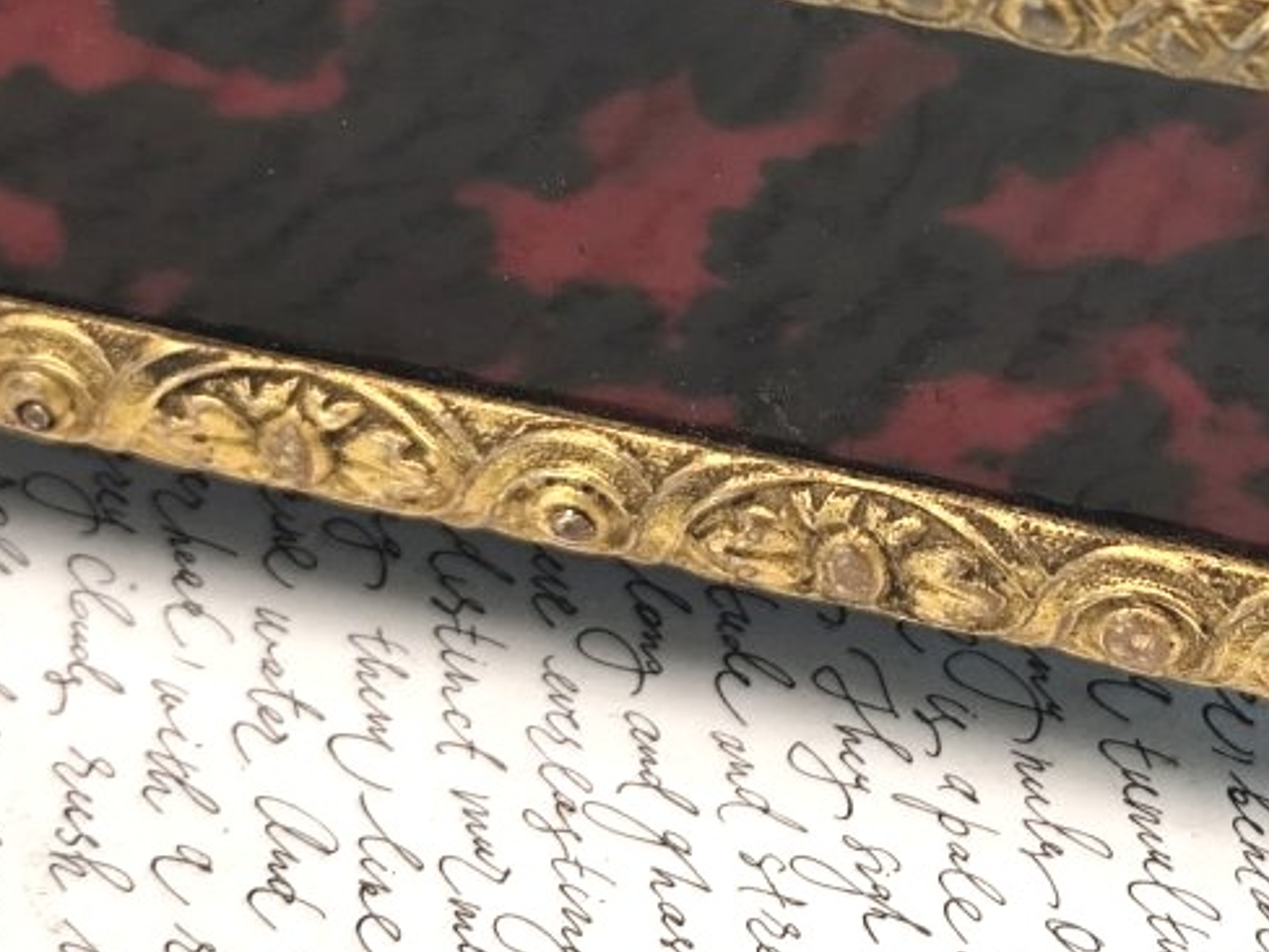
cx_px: 879
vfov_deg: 12.8
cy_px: -130
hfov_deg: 17.4
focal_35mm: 113
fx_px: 4143
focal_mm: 6.14
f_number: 1.65
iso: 80
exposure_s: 1/100
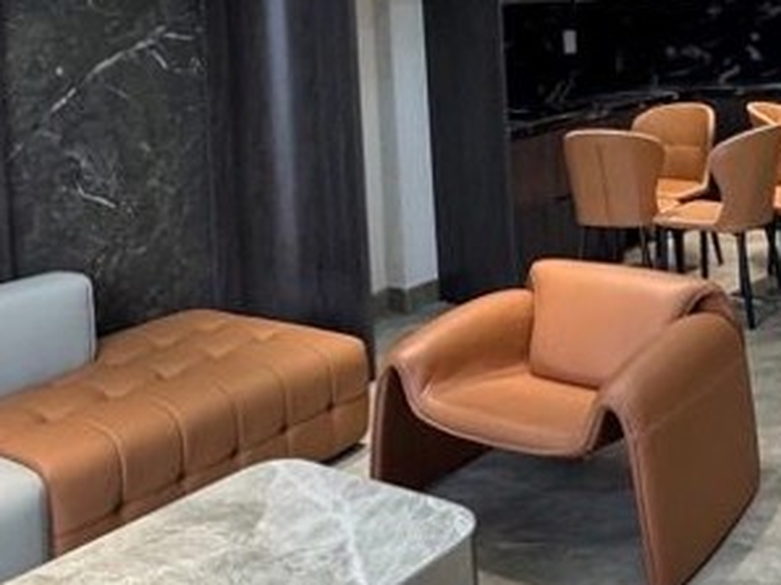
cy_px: -8
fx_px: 1060
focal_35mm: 47
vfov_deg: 28.8
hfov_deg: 39.9
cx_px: 535
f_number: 2.2
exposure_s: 1/100
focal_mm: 2.22
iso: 250
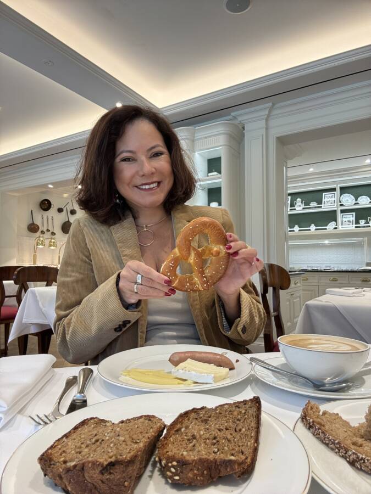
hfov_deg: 58.9
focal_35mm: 23
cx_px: 186
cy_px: 247
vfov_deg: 73.9
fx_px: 329
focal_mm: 2.69
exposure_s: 1/62
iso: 64
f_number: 1.9
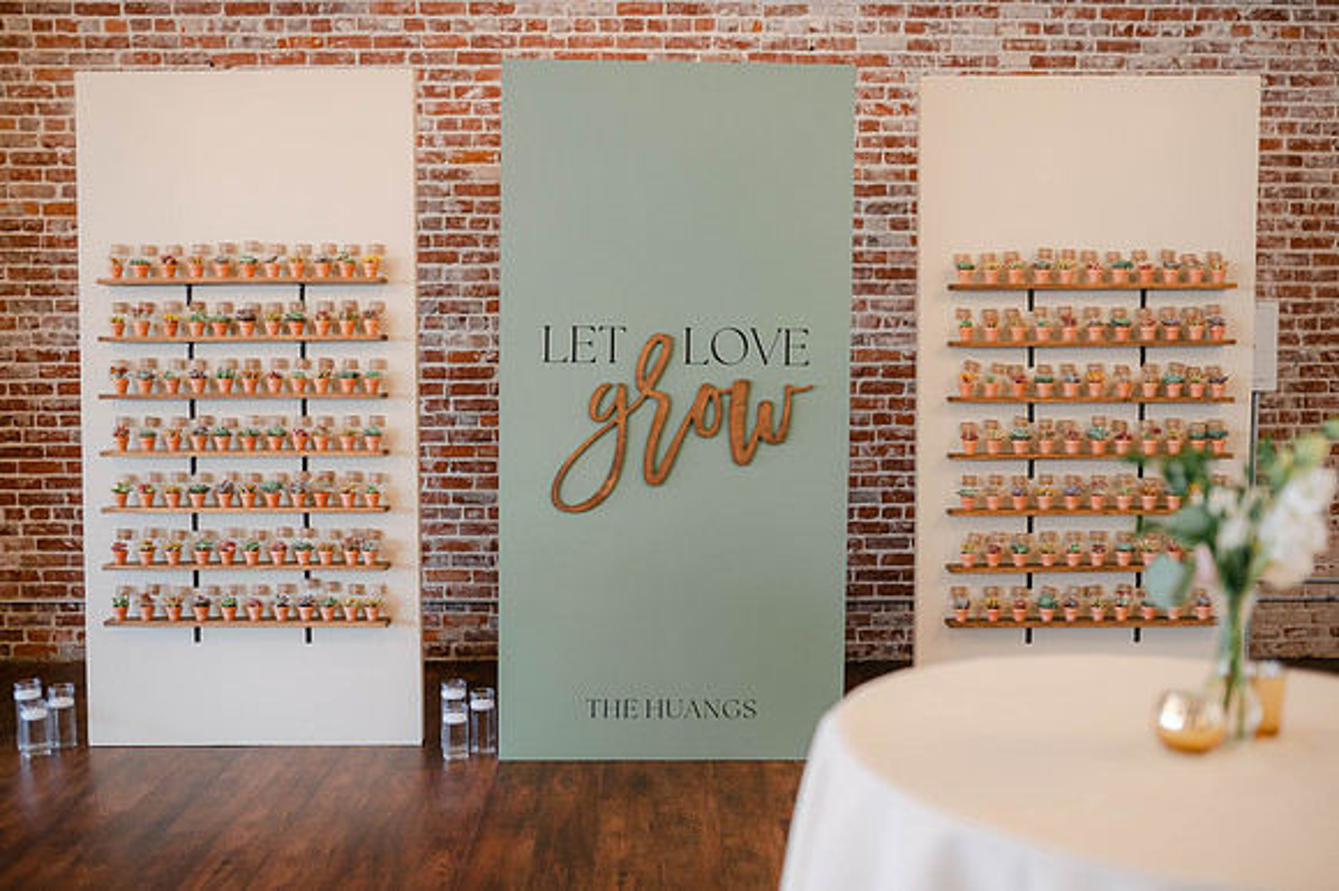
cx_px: 670
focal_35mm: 35
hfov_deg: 54.2
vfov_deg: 37.6
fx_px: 1308
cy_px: 446
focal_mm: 35
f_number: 2
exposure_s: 1/125
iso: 400
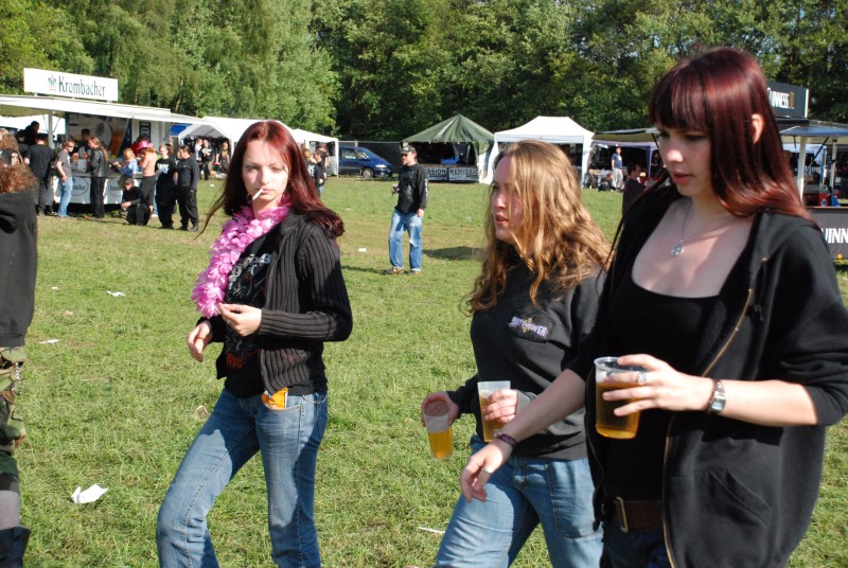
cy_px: 284
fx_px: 1345
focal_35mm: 57
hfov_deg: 35.0
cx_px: 424
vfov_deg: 23.9
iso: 1250
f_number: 6.7
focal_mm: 38
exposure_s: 1/2000
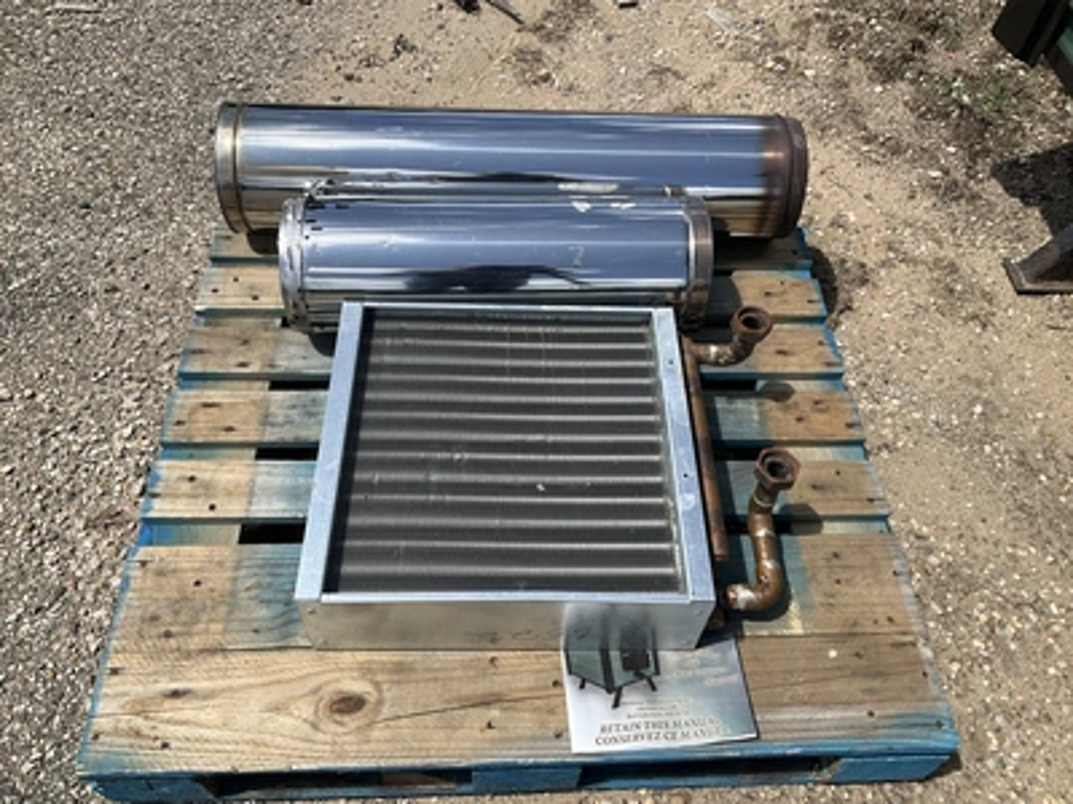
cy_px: 402
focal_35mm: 29
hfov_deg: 61.7
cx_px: 536
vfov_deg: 48.2
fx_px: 899
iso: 25
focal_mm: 3
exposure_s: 1/1848
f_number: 1.8
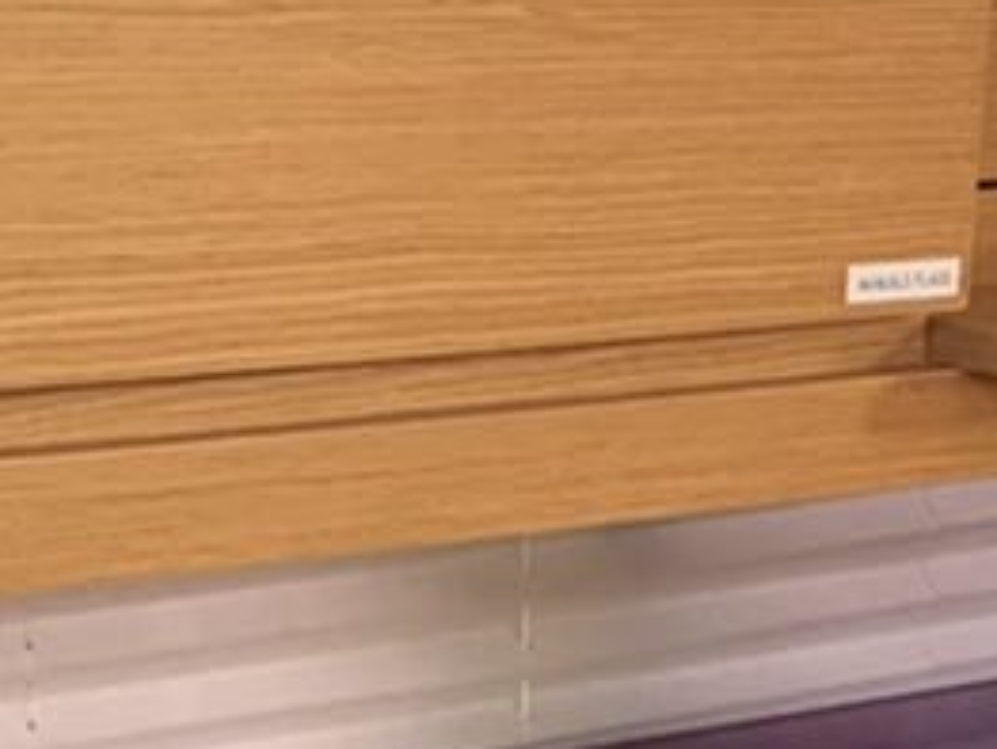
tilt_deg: -18.5
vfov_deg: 7.0
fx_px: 5852
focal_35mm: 203
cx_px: 1031
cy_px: 1563
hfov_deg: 9.7
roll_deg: -6.1
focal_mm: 4.25
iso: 80
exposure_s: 1/121
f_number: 1.8
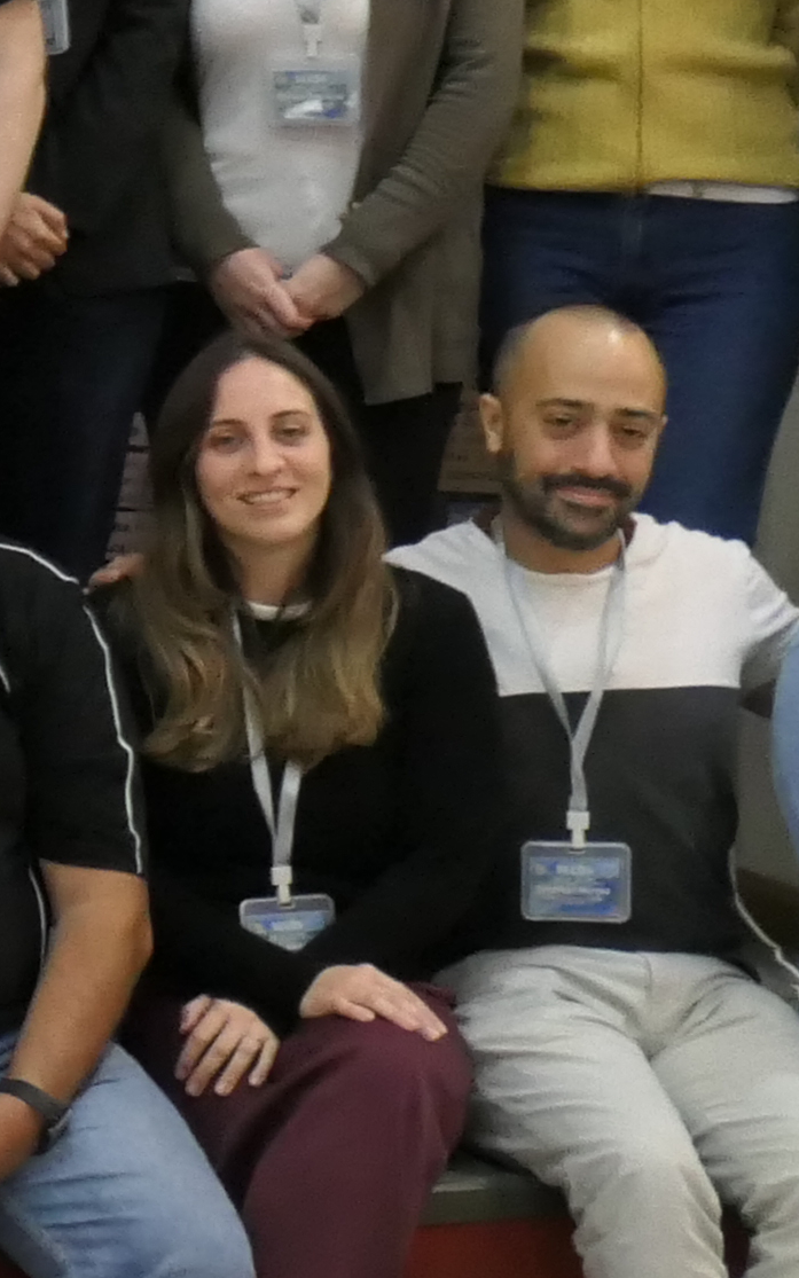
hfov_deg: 7.6
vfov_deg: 13.9
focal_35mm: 150
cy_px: 307
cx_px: -1661
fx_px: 5225
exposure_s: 1/40
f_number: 3.6
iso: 1600
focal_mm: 11.1
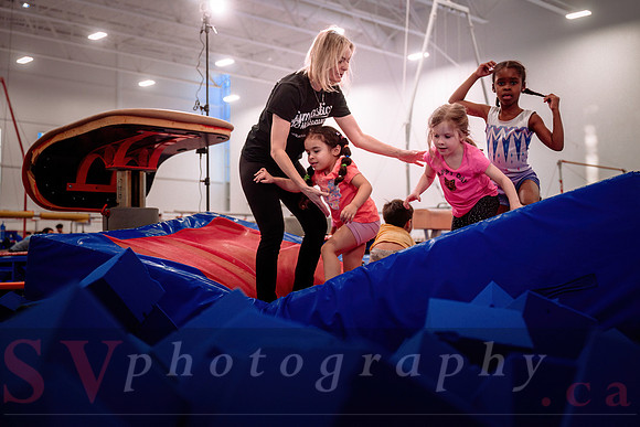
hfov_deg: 42.3
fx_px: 827
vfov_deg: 29.0
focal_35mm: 46
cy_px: 196
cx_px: 340
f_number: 2.8
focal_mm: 43
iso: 1600
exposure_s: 1/400
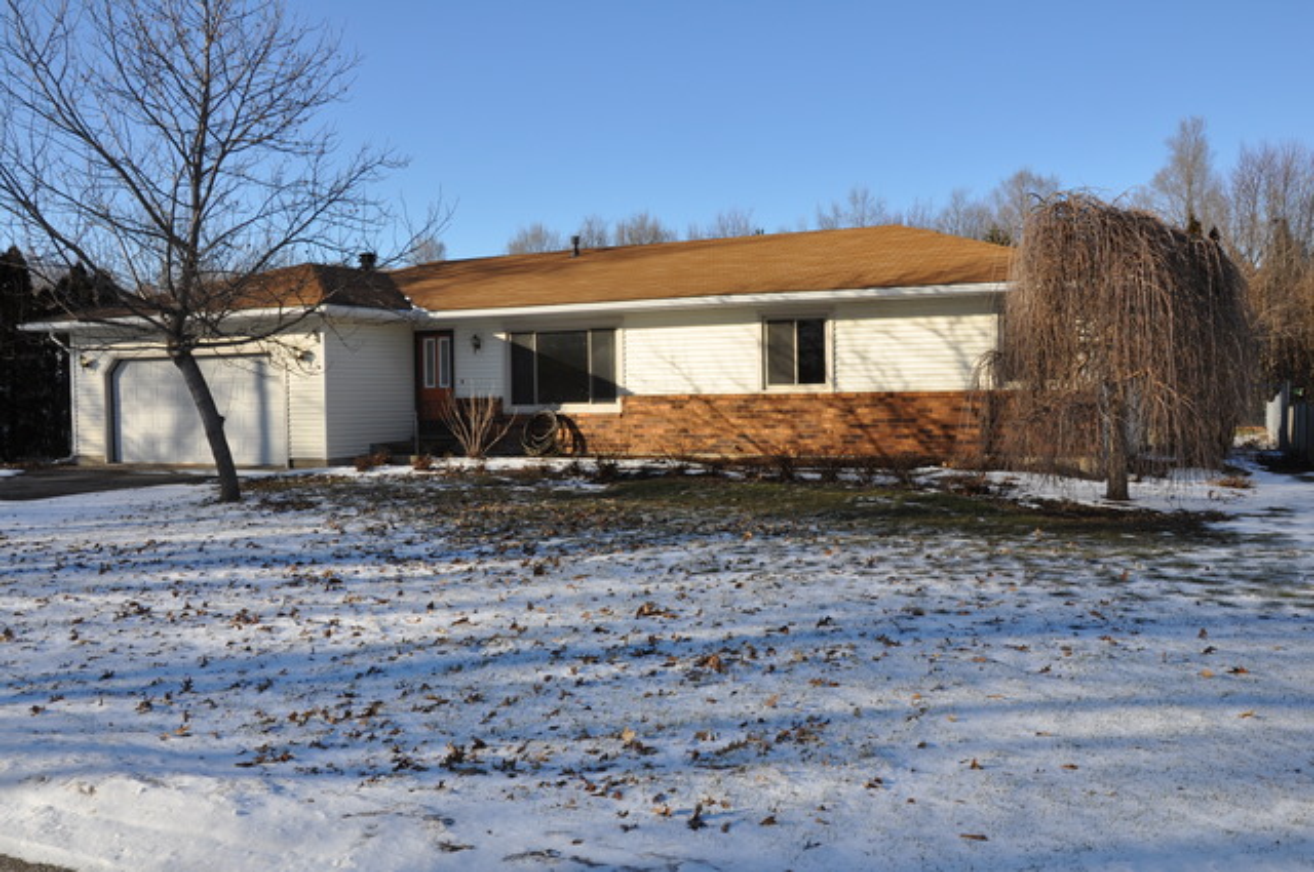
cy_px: 436
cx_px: 657
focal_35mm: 33
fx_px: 1203
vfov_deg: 39.9
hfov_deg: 57.3
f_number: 13
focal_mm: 22
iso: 200
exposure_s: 1/160
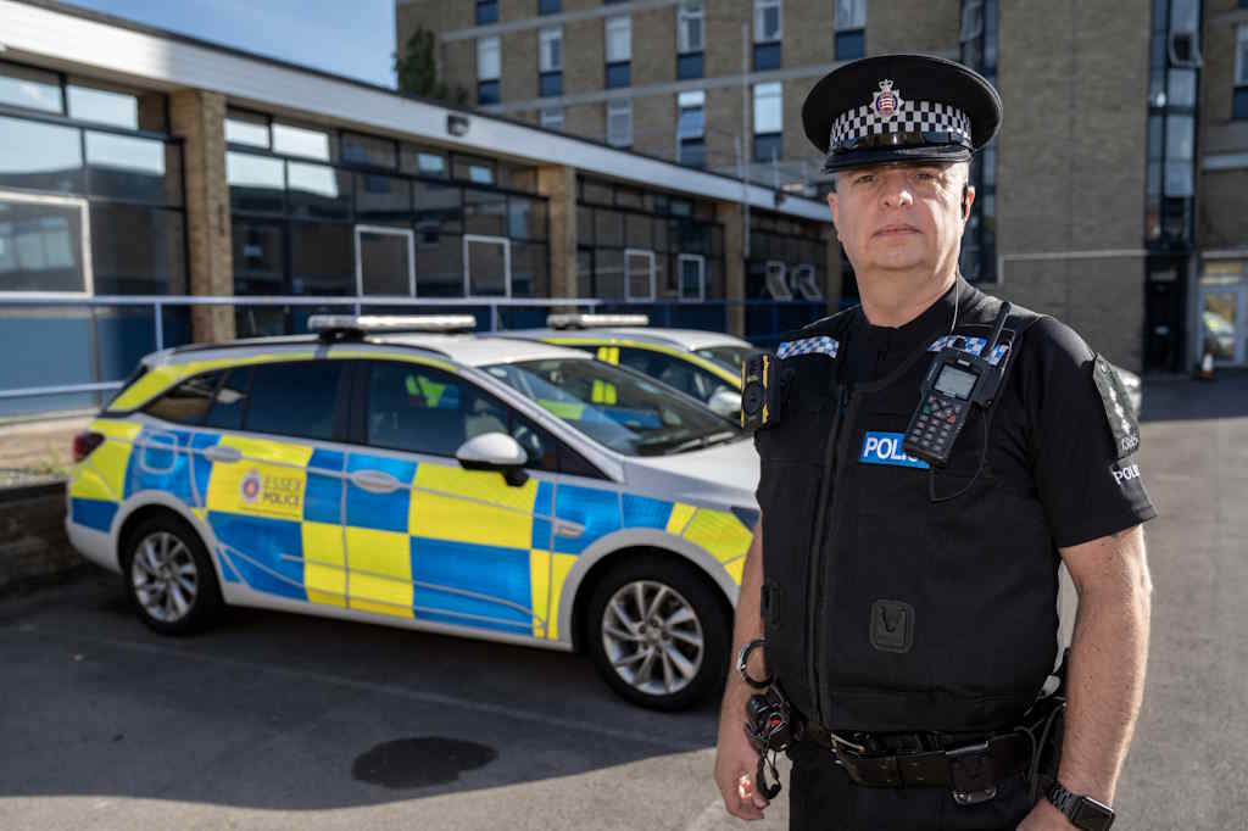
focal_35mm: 32
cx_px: 624
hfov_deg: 58.7
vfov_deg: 41.1
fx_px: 1109
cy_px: 416
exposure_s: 1/1000
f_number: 4
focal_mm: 32
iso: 250
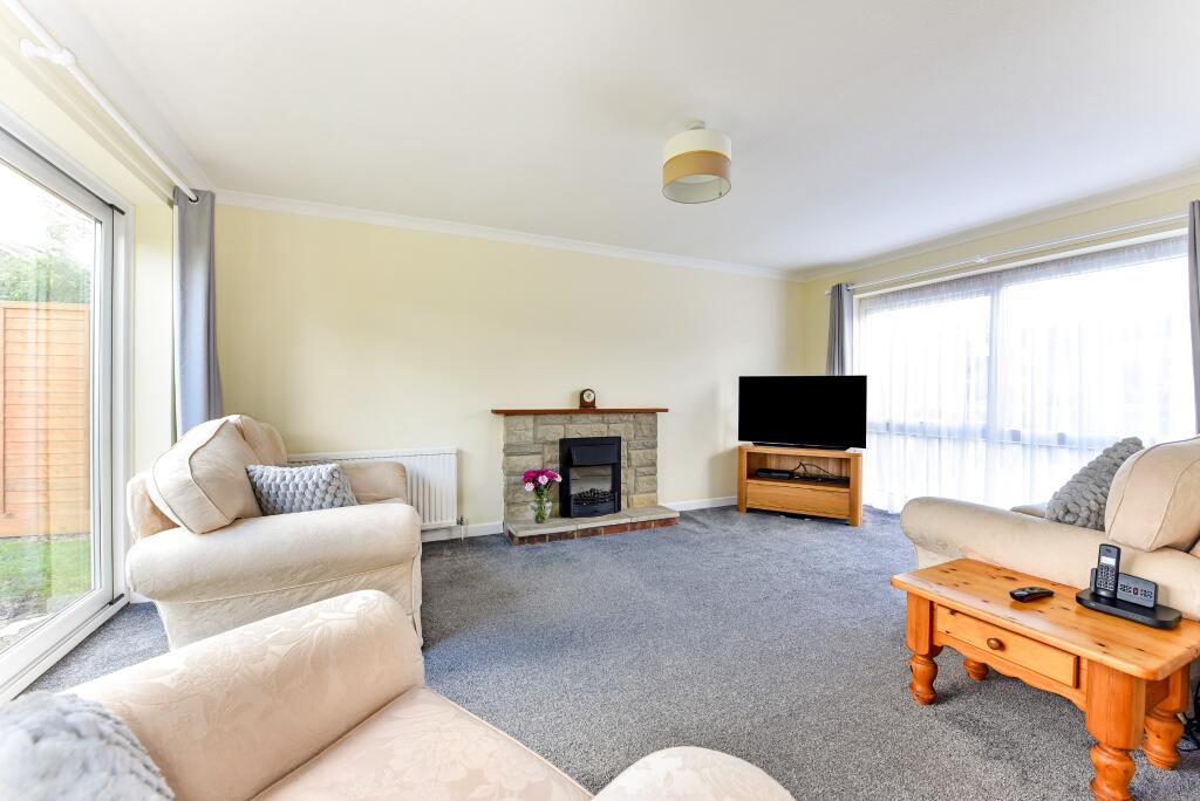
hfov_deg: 104.2
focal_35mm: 14
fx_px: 467
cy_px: 400
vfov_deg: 81.3
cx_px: 600
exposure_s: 1/50
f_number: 7.1
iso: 400
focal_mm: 14
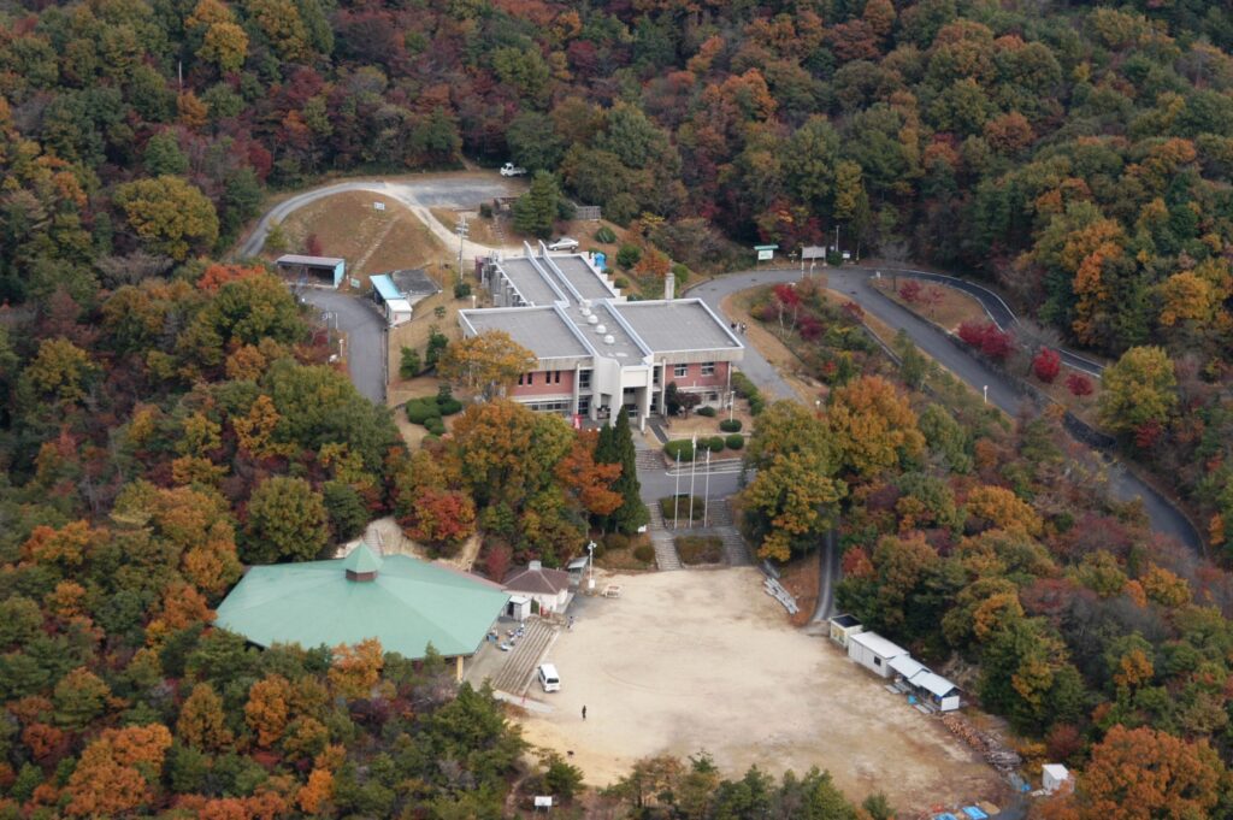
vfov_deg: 11.7
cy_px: 410
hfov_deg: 17.5
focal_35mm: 117
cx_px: 616
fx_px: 4004
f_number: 8
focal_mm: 78
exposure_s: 1/250
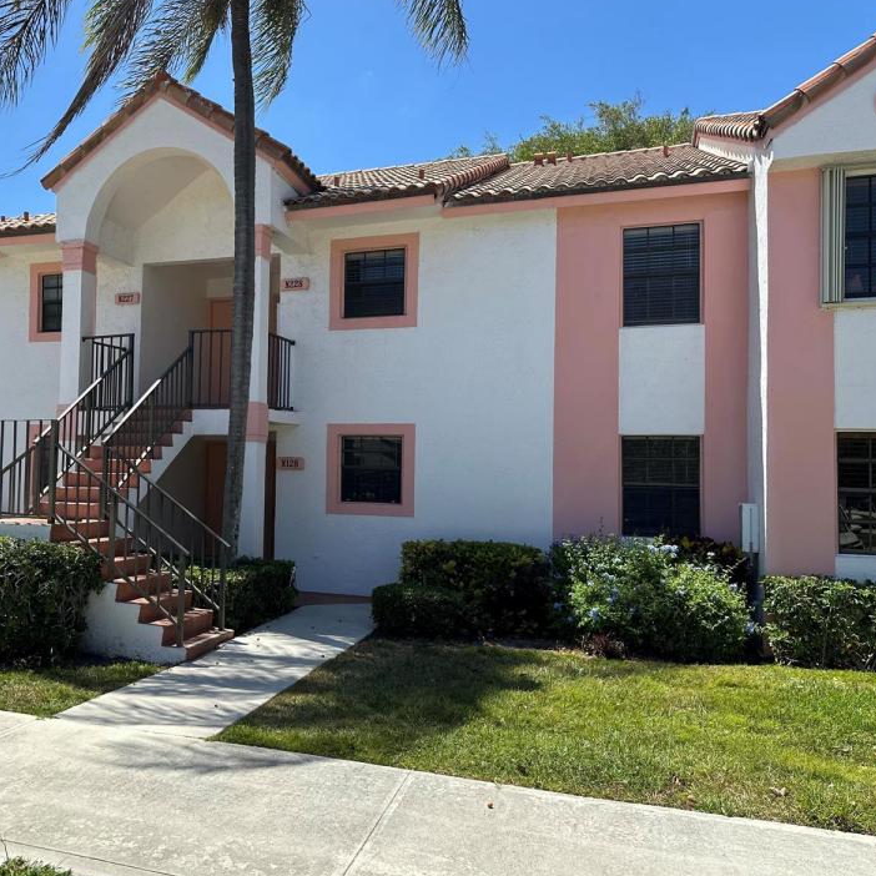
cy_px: 437
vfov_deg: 55.6
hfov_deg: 54.5
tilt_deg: +2.5
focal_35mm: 29
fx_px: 830
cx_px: 294
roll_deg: -1.9
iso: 80
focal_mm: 6.86
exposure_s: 1/3717
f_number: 1.78
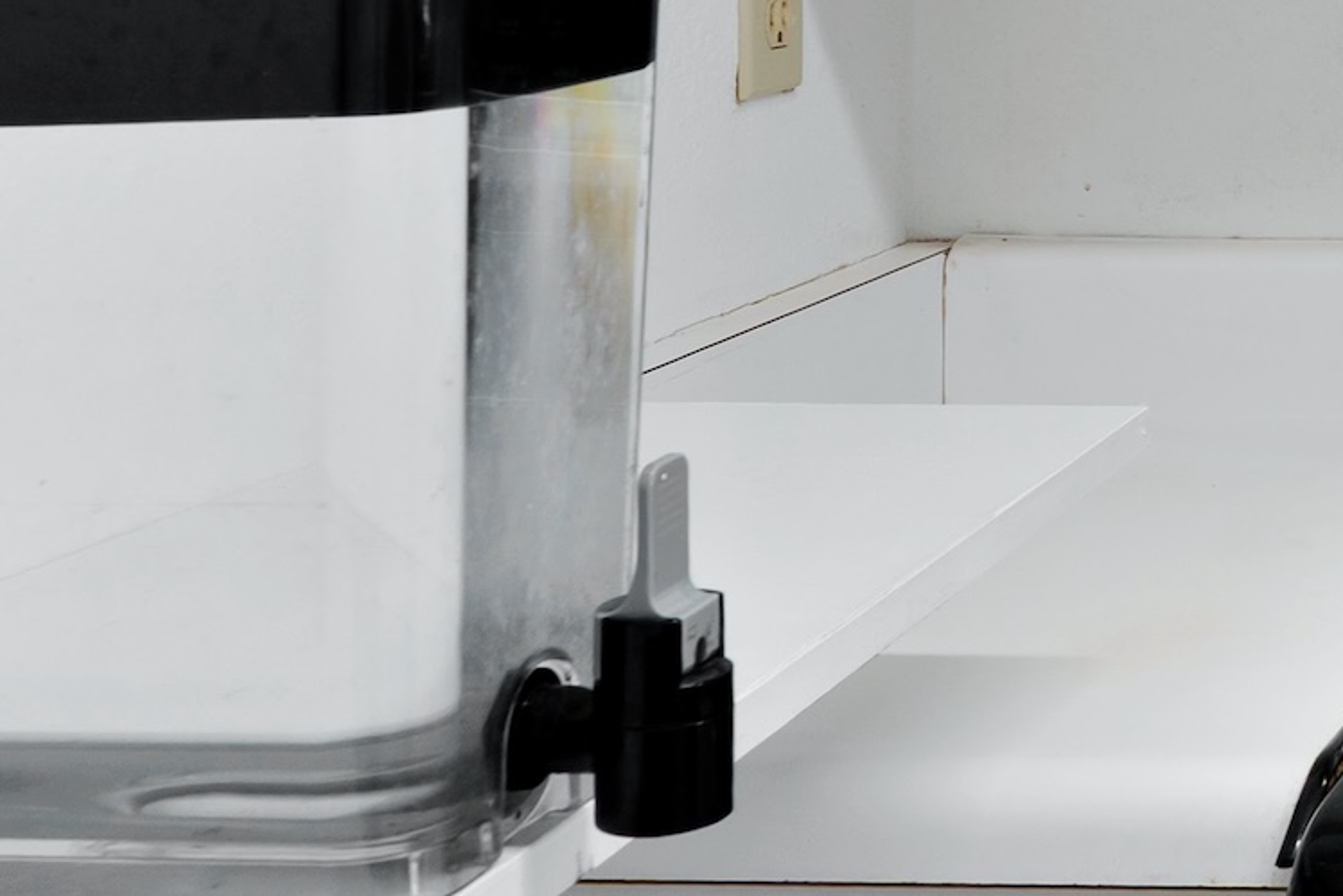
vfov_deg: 17.2
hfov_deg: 21.3
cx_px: 2111
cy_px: -86
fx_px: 2873
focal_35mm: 77
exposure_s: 1/8
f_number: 10
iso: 320
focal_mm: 16
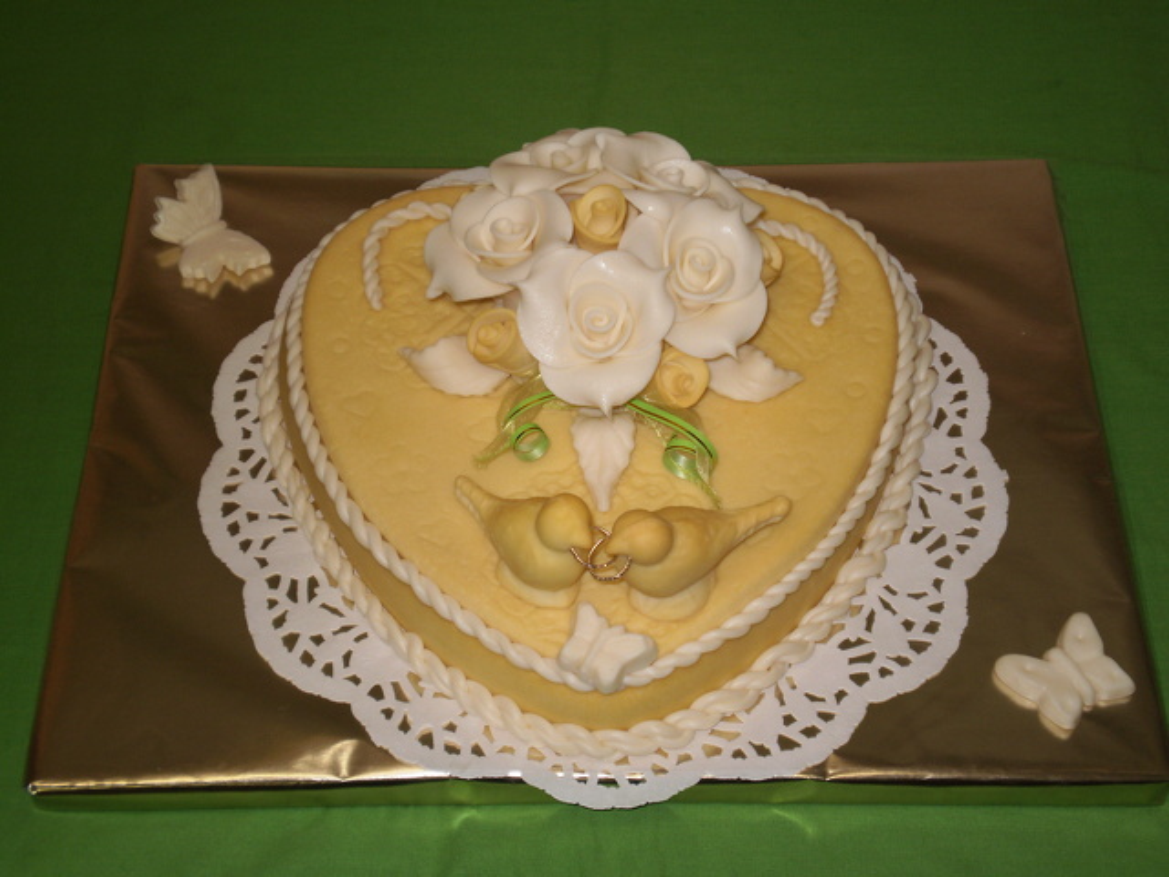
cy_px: 438
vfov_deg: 23.7
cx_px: 584
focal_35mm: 62
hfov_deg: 31.2
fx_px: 2094
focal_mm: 10.3
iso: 100
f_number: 4.2
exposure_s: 1/40
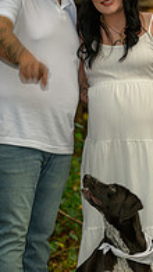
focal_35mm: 254
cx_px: 103
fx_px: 1828
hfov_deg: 4.8
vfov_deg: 8.5
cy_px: 146
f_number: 3.3
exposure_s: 1/60
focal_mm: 105
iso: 200
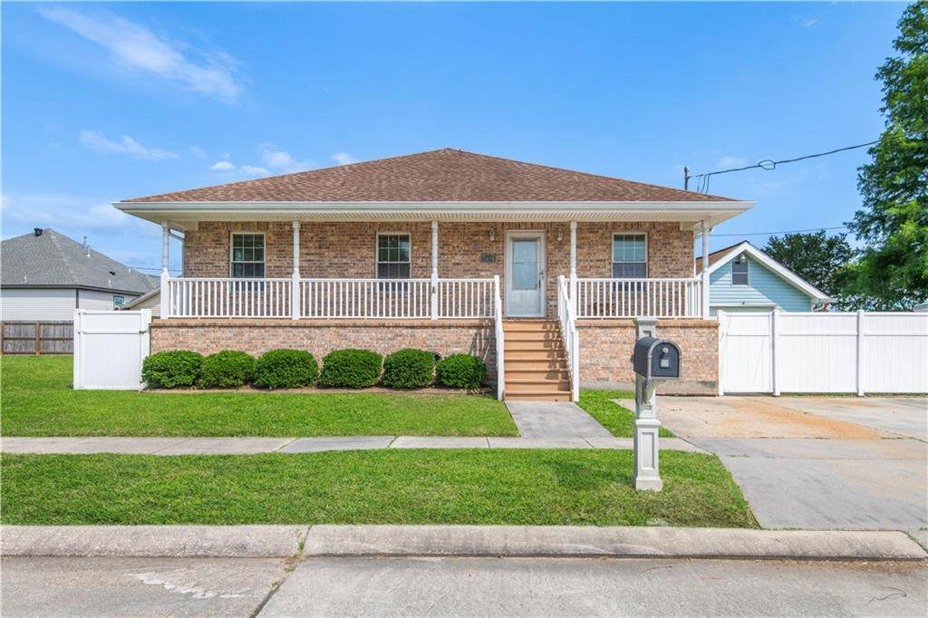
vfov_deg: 57.2
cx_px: 464
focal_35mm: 22
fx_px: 567
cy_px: 309
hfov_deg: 78.6
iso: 250
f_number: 9
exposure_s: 1/1250
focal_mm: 22
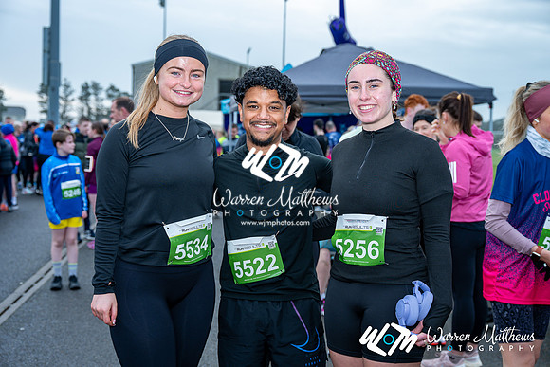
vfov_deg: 28.7
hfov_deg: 41.9
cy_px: 184
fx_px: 718
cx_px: 275
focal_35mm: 47
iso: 100
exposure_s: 1/200
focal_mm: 47
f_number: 4
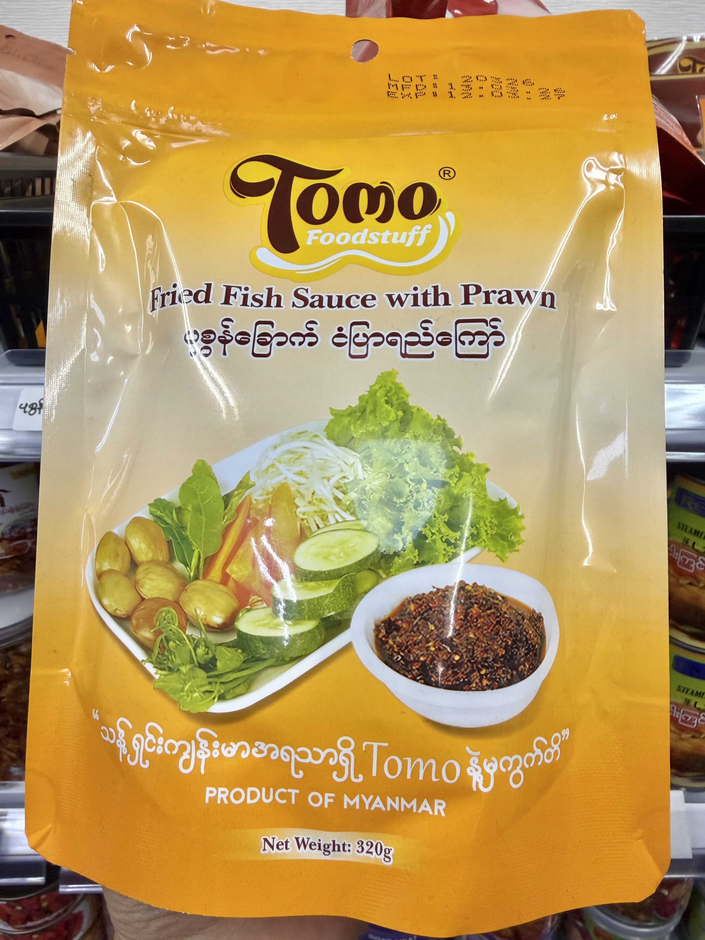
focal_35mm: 24
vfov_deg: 71.6
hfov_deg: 56.8
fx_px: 652
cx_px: 352
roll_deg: -1.2
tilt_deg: -18.4
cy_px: 470
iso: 100
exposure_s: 1/100
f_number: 2.2
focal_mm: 2.22
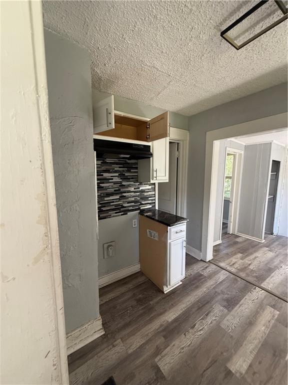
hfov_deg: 85.7
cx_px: 144
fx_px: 155
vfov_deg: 102.1
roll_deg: -1.1
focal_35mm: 14
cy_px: 192
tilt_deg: -6.1
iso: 320
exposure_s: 1/77
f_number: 2.2
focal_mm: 2.22
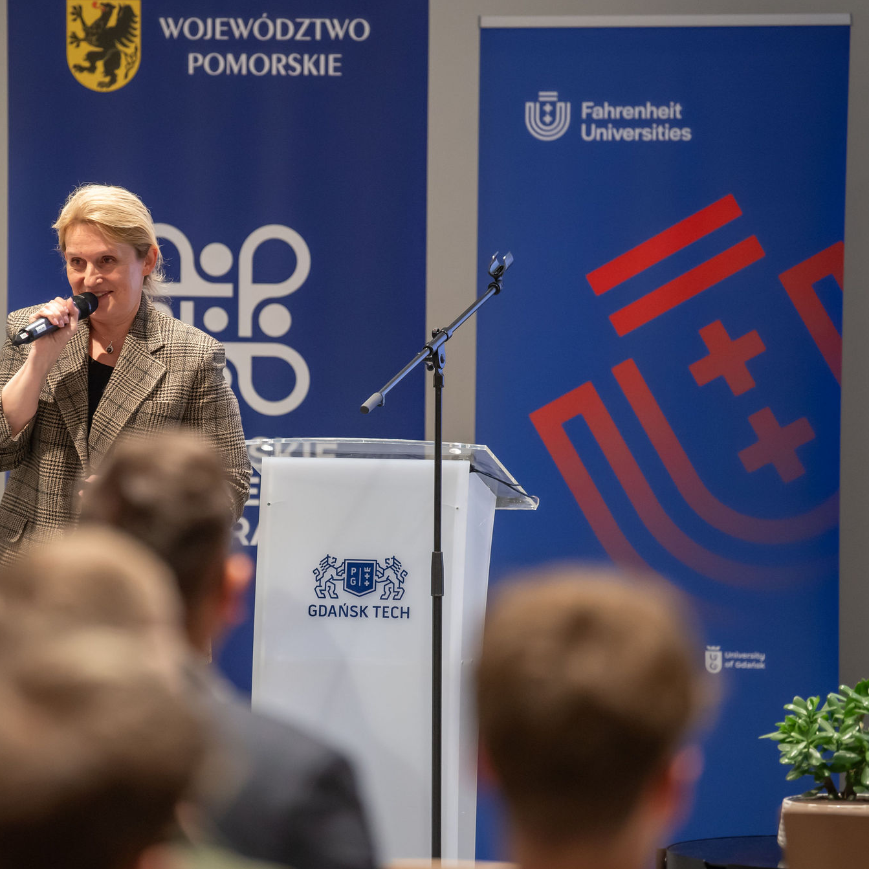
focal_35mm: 230
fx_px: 6532
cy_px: 442
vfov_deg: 7.6
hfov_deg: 7.6
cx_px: 285
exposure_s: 1/320
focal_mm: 170
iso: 3200
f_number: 2.8
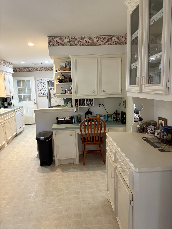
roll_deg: +2.7
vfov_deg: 67.3
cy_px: 114
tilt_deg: -6.6
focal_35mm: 26
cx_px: 86
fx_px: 172
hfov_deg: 53.1
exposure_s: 1/60
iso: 250
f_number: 1.6
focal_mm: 5.96
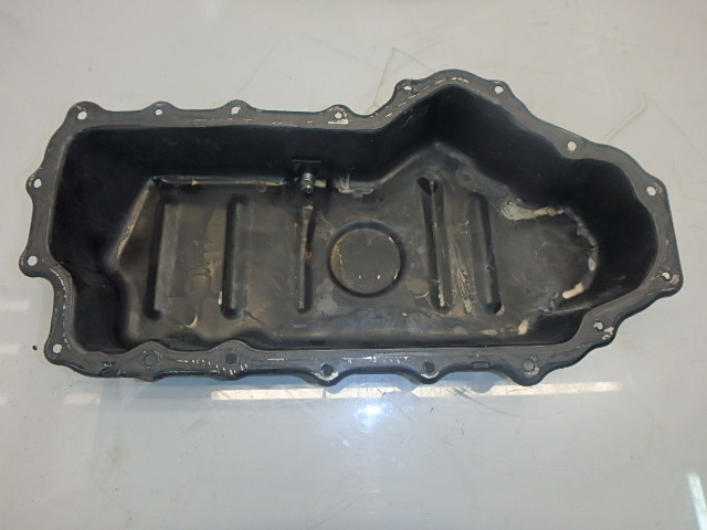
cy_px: 265
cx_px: 354
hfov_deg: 79.0
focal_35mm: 21
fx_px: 429
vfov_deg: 63.4
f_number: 3.5
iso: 160
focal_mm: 3.7
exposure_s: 1/60
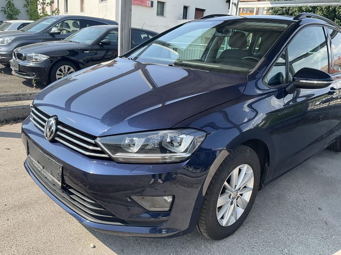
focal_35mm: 29
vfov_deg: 48.2
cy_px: 128
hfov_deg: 61.7
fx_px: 286
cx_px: 170
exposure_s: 1/620
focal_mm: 3
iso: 25
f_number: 1.8
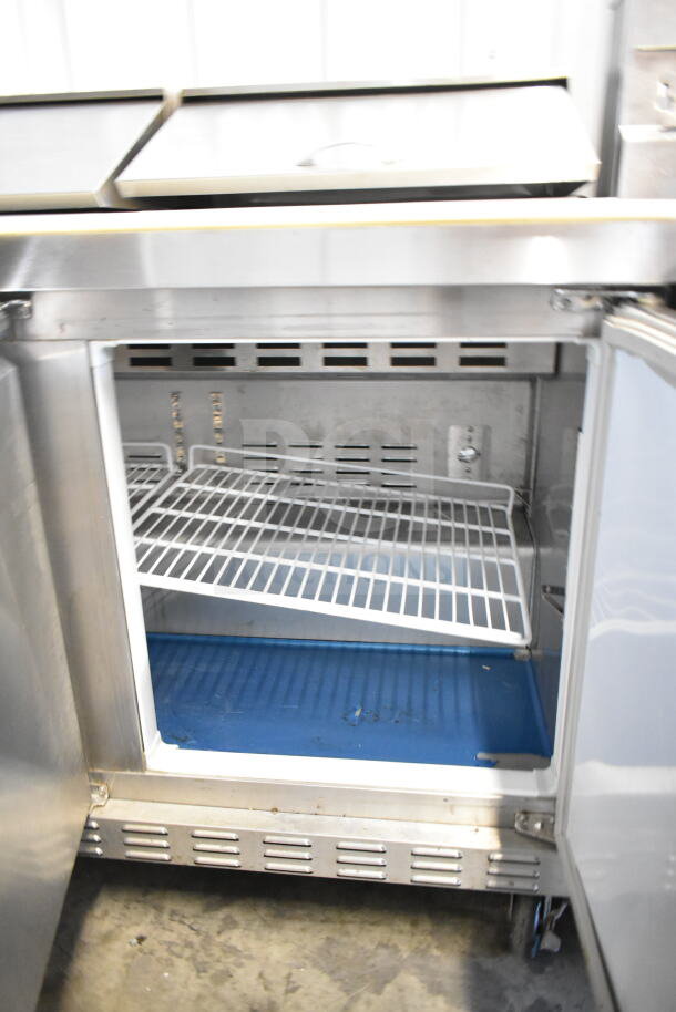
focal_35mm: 27
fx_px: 760
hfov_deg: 48.0
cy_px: 506
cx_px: 338
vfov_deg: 67.4
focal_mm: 18
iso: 5000
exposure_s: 1/30
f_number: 3.5
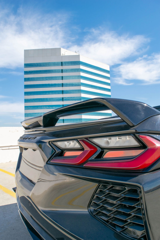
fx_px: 180
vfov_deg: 67.4
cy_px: 120
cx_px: 80
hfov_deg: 47.9
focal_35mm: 27
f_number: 10
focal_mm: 18
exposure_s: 1/400
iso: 200
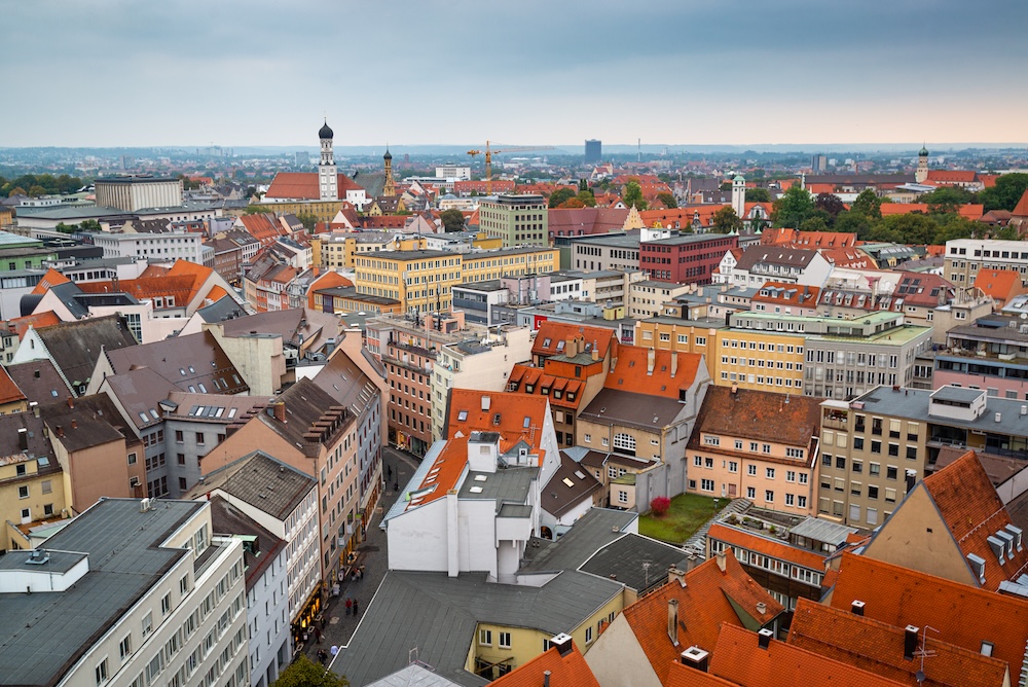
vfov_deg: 37.9
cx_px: 514
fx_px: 1000
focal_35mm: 35
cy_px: 344
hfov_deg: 54.4
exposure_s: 1/40
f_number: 6.3
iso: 160
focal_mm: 35
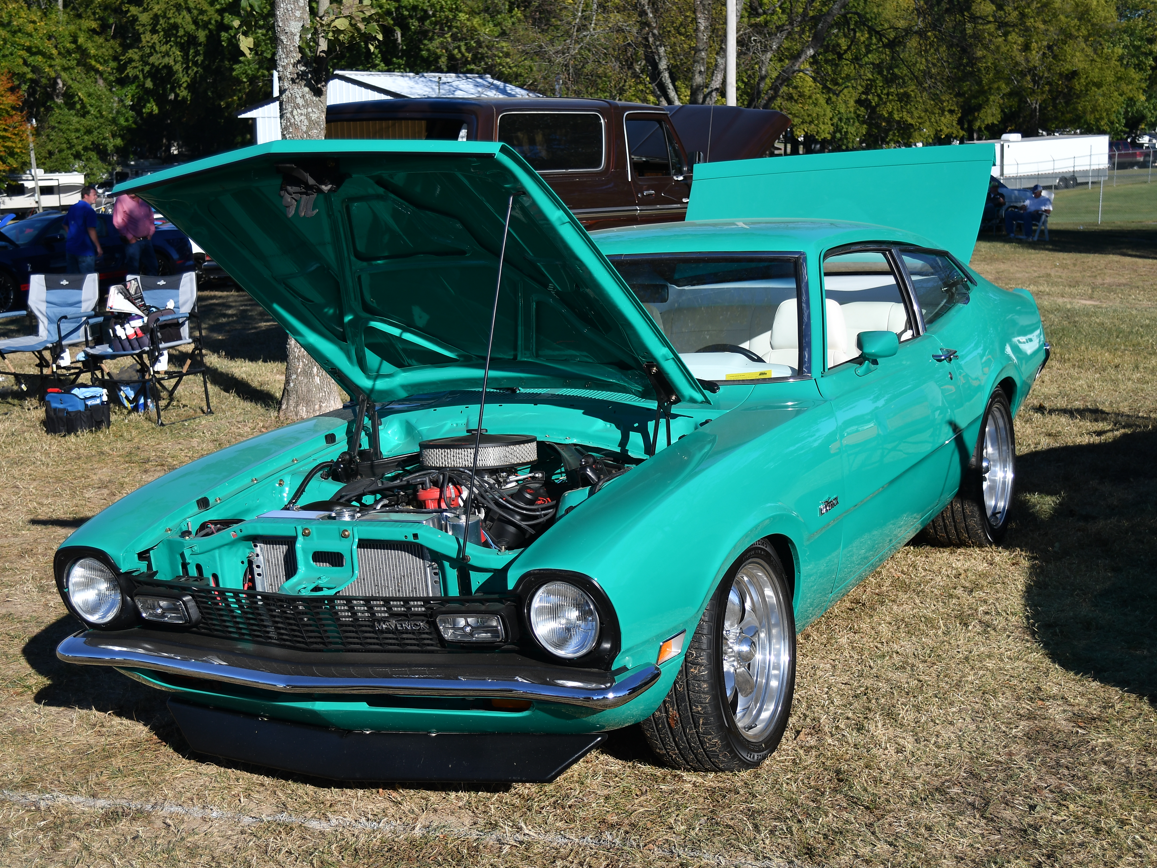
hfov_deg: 38.9
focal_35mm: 49
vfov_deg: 29.7
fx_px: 1638
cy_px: 433
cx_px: 585
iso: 100
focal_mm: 30
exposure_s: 1/1000
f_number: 4.5
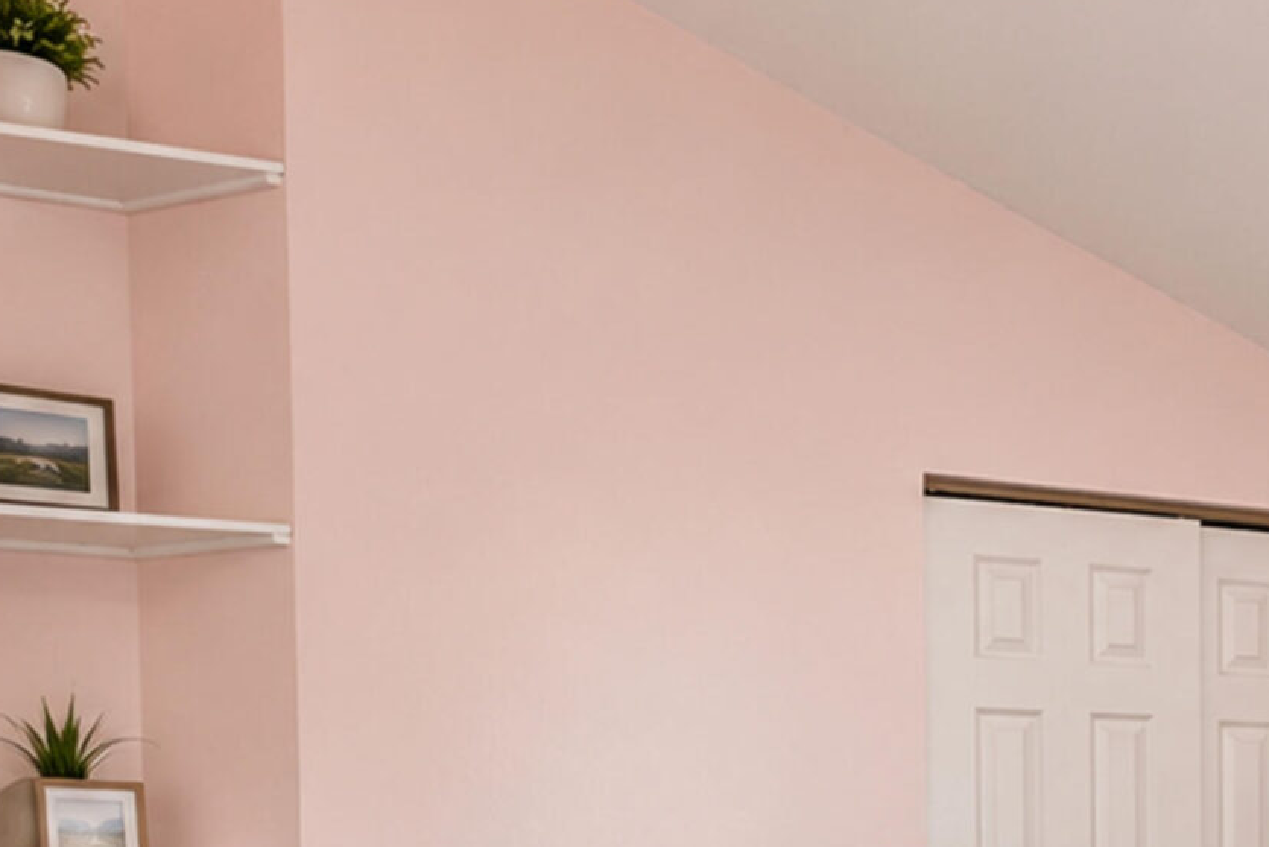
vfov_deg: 26.5
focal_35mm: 46
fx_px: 1622
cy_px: 974
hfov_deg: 38.5
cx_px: 1231
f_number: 6.4
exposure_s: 1/50
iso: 2000
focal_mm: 10
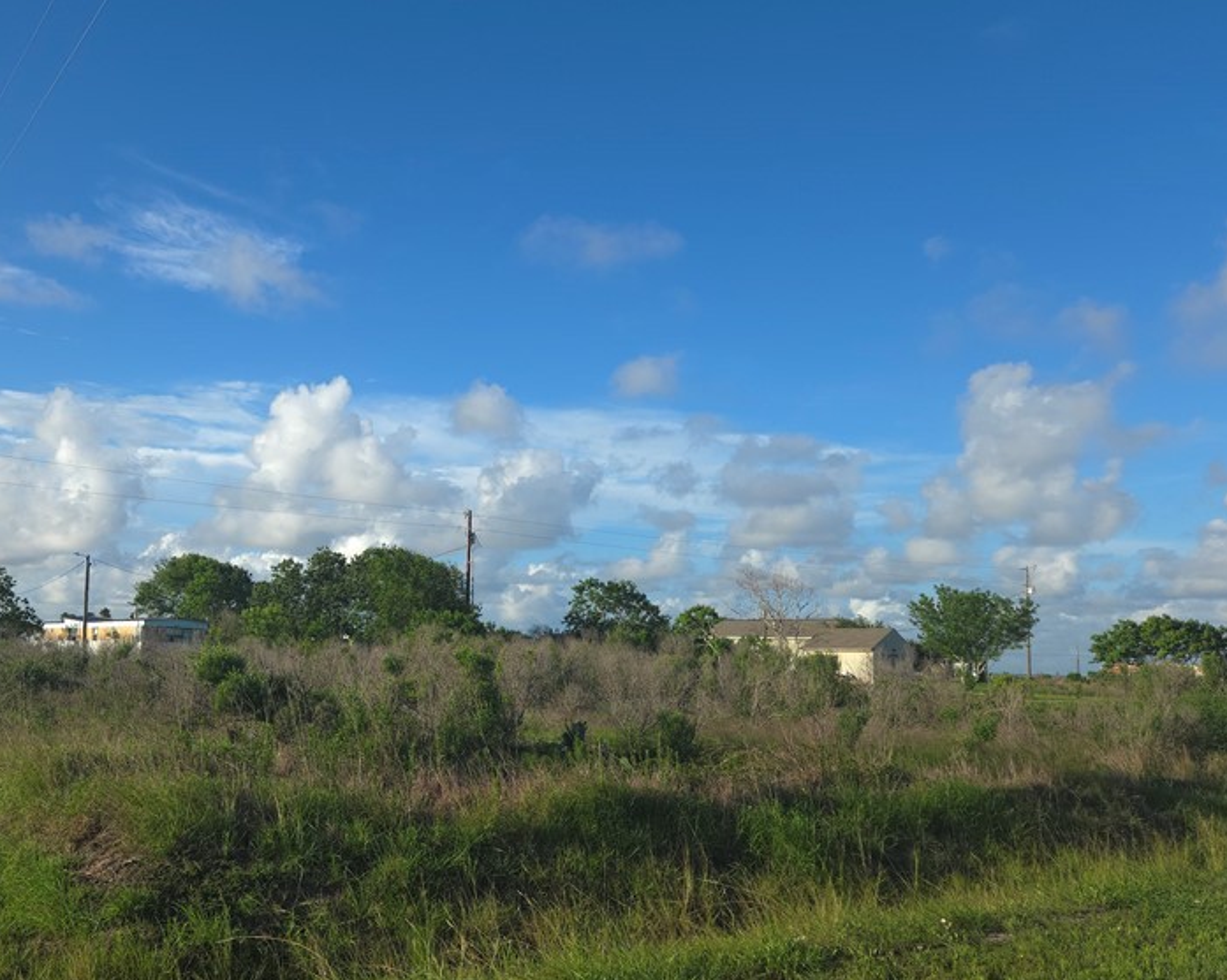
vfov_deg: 44.4
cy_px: 561
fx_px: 1198
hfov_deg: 53.5
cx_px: 449
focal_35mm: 33
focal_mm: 5.4
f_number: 1.8
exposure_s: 1/1648
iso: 50
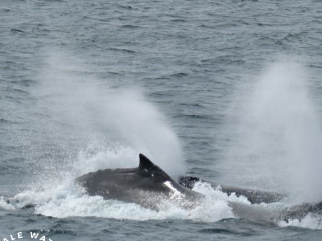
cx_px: 232
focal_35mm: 184
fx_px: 1711
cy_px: 150
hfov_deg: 10.7
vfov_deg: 8.1
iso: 450
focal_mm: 122
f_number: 5
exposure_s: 1/8000
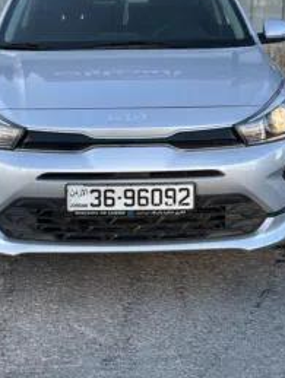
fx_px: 810
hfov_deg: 19.9
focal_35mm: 74
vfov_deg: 25.9
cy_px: 89
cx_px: 137
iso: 80
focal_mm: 6.86
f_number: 1.78
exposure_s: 1/690
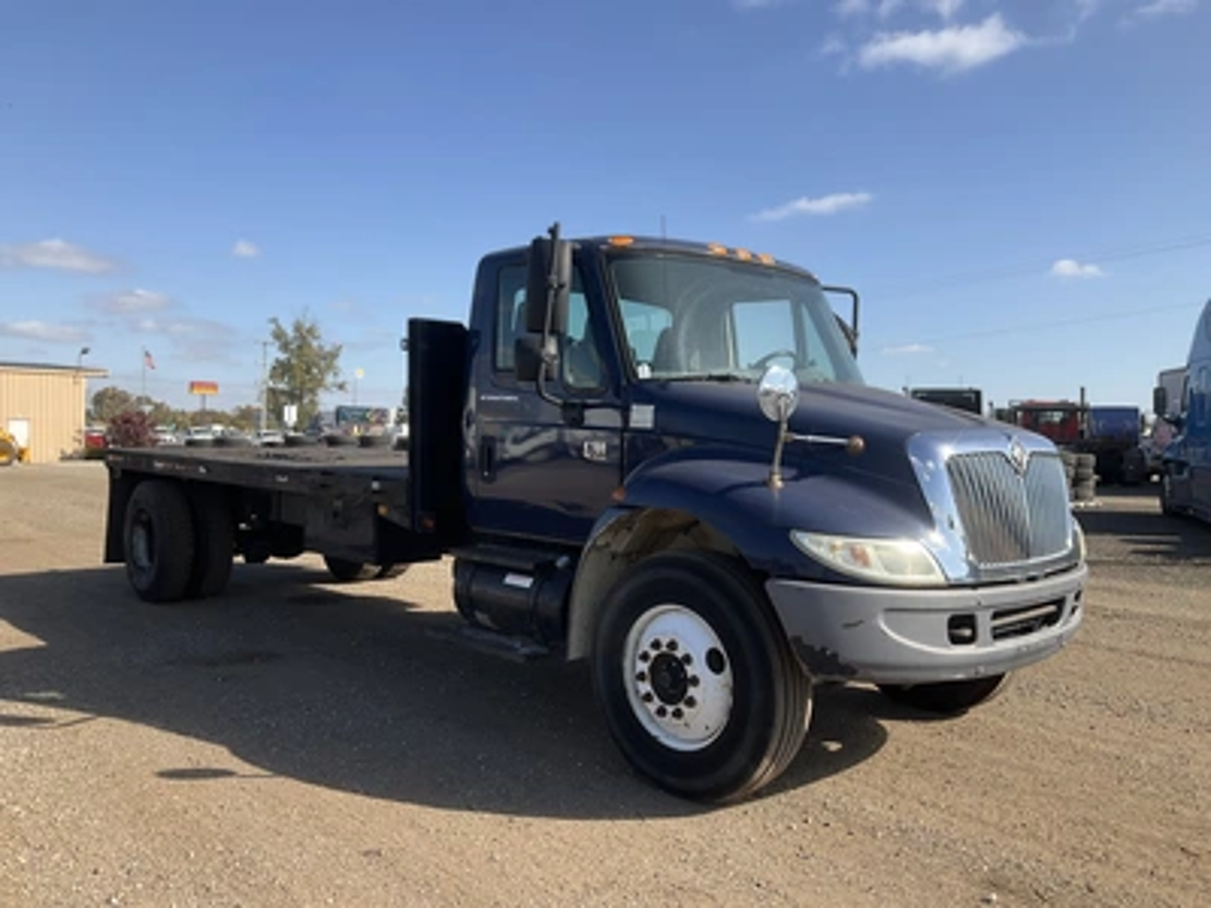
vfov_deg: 48.2
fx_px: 1015
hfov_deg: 61.7
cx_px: 606
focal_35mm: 29
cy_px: 454
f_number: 1.8
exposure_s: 1/1279
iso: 25
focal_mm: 3
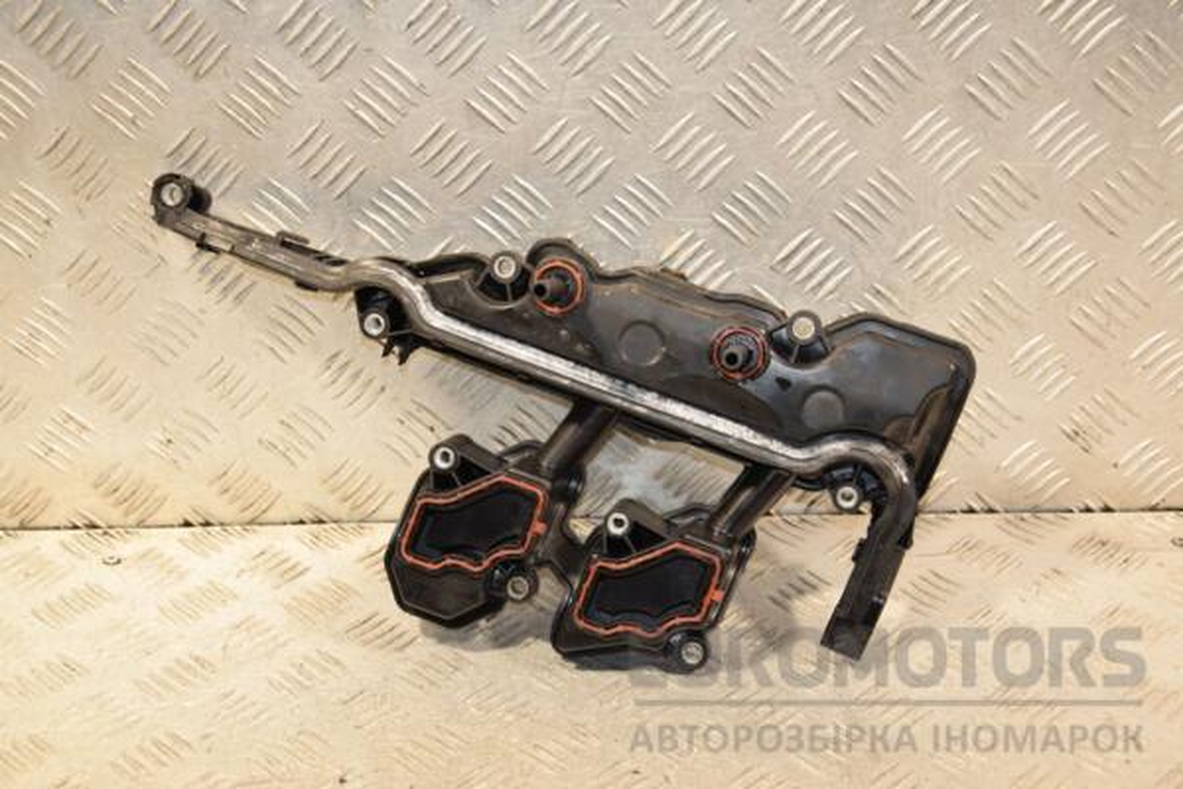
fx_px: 2070
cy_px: 394
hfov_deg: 31.9
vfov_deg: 21.6
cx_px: 592
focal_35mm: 63
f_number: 5
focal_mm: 42
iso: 800
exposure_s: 1/200
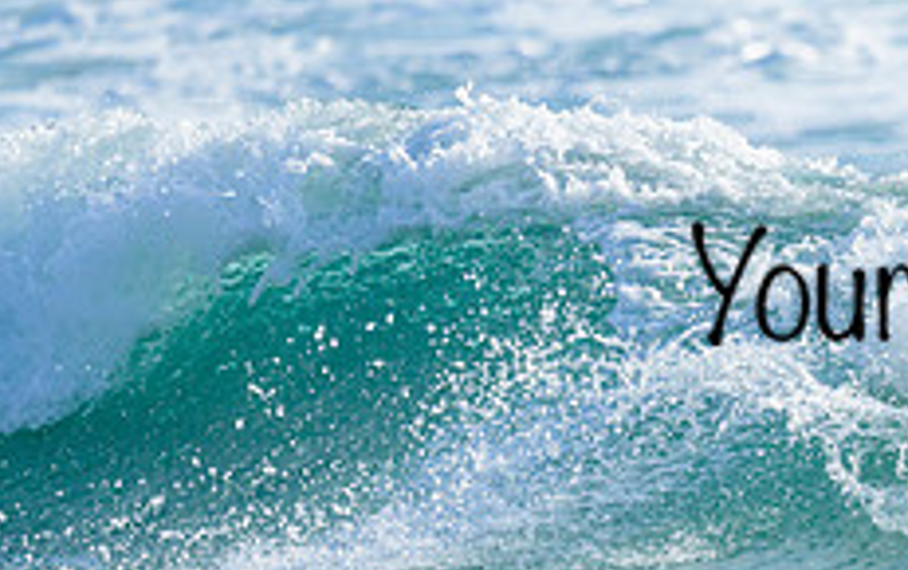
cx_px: 1097
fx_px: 50642
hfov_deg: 1.0
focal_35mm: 2044
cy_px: 250
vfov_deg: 0.6
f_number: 6.3
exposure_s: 1/2000
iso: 280
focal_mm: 800
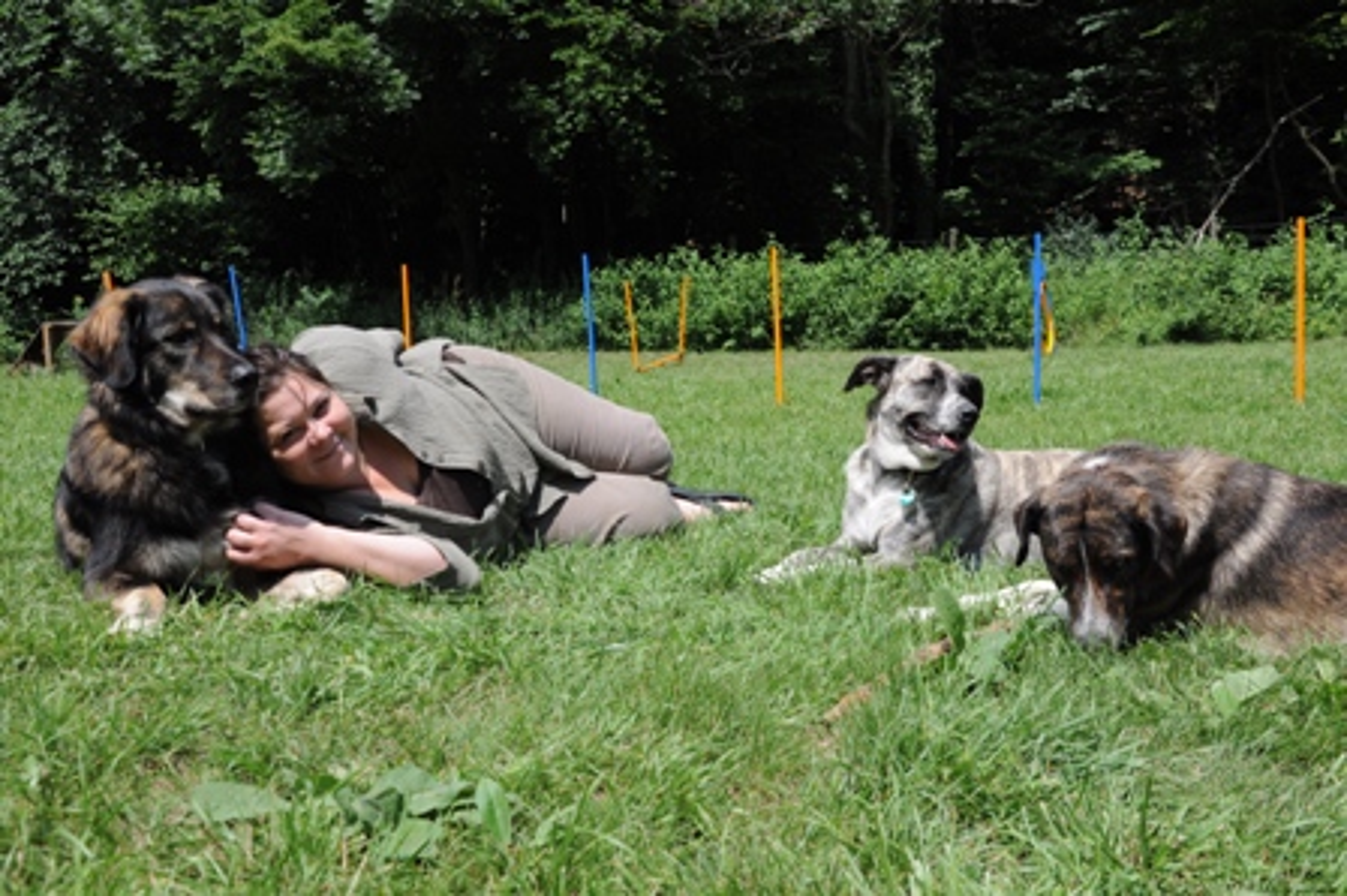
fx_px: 1402
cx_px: 674
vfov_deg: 35.4
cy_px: 448
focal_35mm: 38
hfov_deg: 51.3
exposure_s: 1/400
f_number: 10
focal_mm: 25
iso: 400
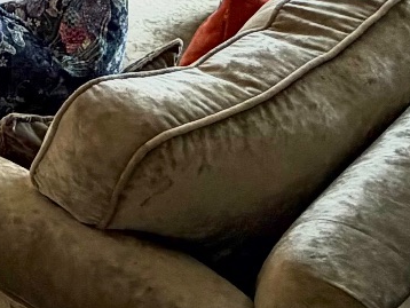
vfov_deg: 15.3
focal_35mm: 80
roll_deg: +0.8
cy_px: -284
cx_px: -214
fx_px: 948
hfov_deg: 20.6
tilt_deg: -5.2
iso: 125
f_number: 2.2
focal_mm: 2.22
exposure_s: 1/100
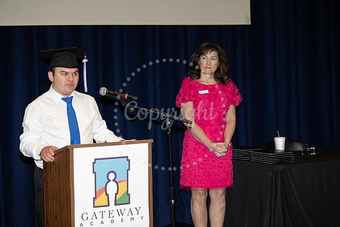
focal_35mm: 120
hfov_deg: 17.1
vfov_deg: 11.4
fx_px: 1134
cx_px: 170
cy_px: 114
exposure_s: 1/80
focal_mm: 120
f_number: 5.6
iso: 640
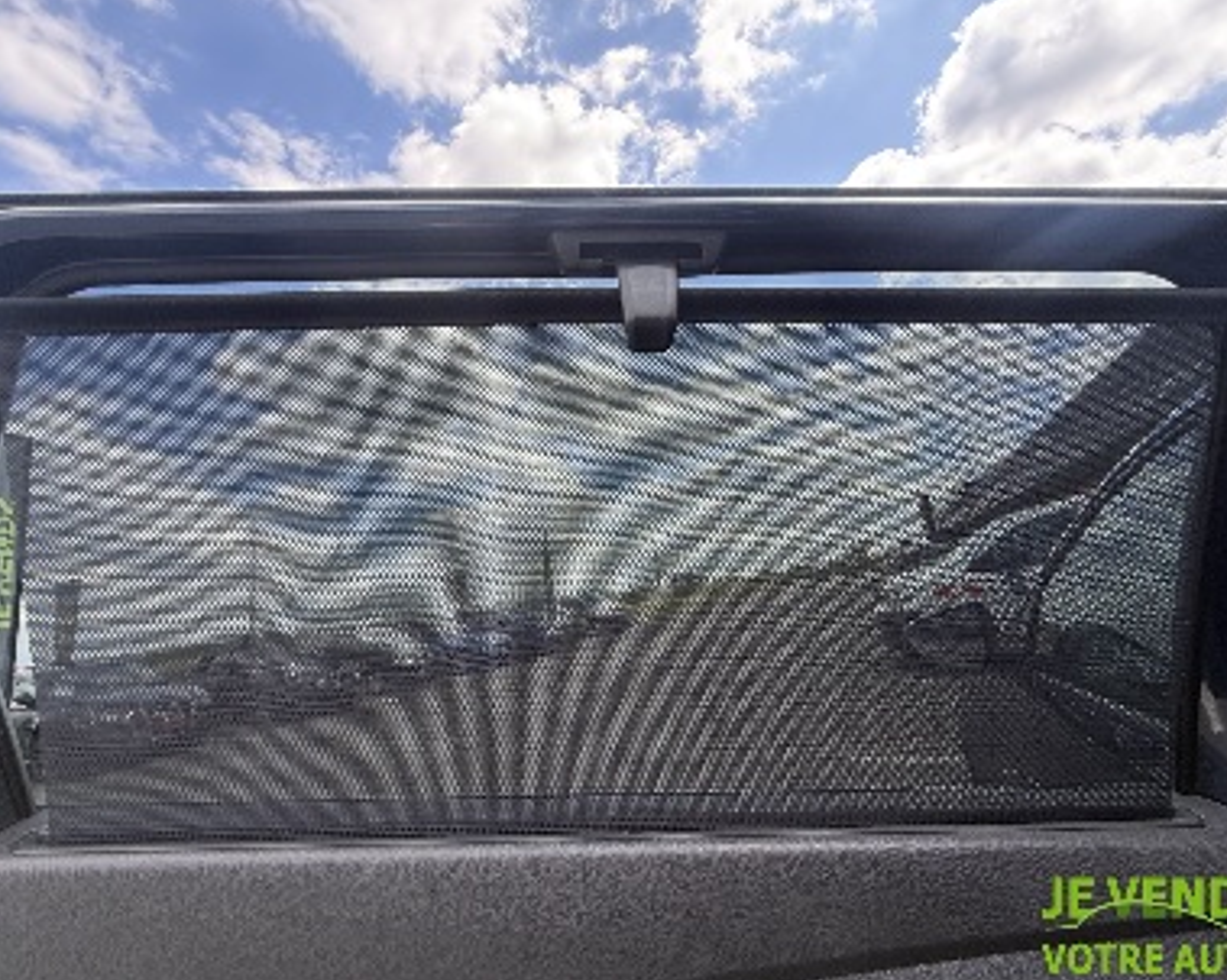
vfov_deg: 84.0
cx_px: 618
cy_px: 495
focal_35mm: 15
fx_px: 545
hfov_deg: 96.8
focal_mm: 2.22
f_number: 2.2
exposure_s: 1/335
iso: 50
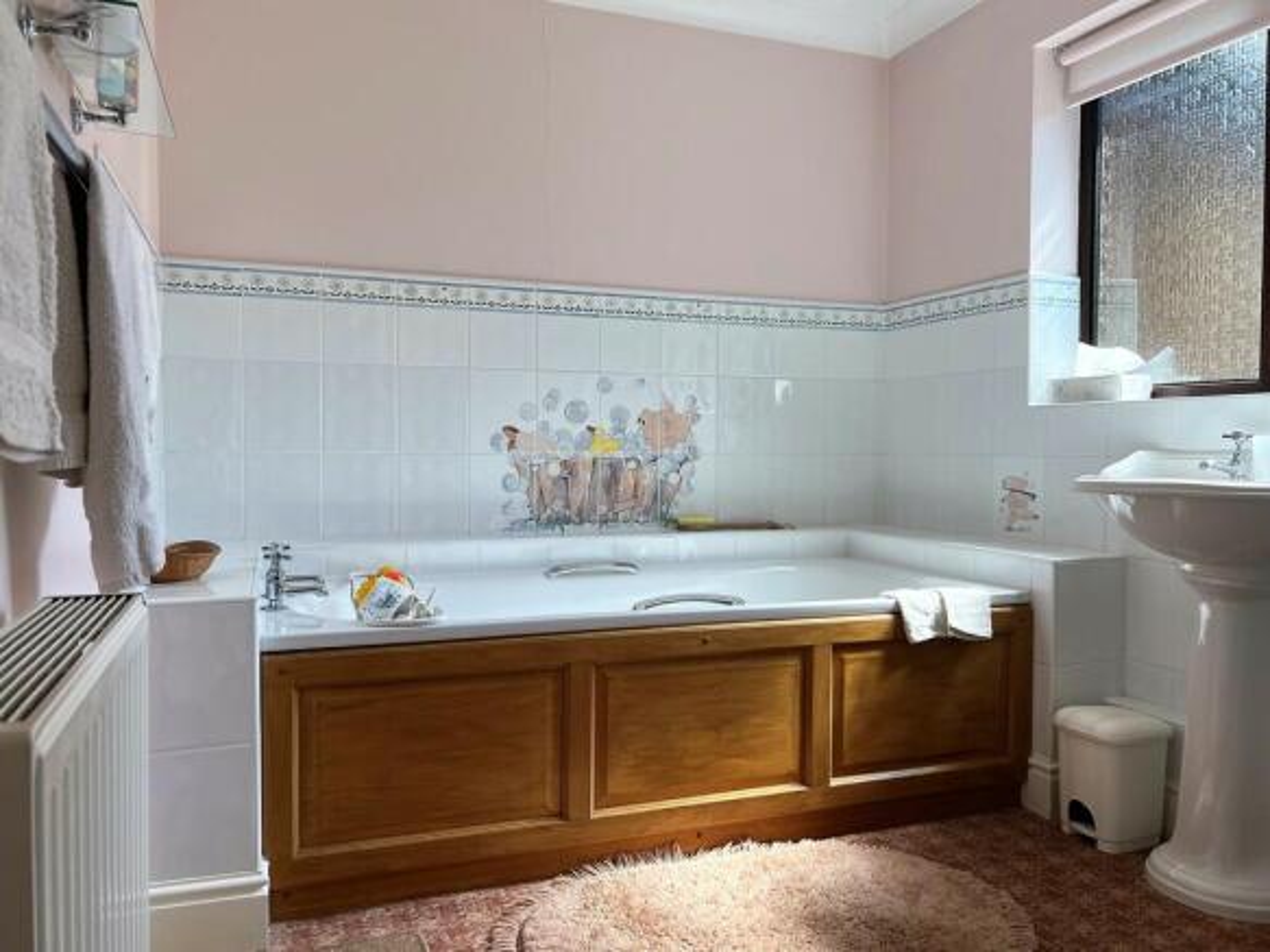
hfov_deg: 67.3
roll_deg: -0.3
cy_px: 476
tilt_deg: -1.1
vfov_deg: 53.0
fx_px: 954
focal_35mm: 26
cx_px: 635
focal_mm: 5.7
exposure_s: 1/625
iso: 50
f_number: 1.5
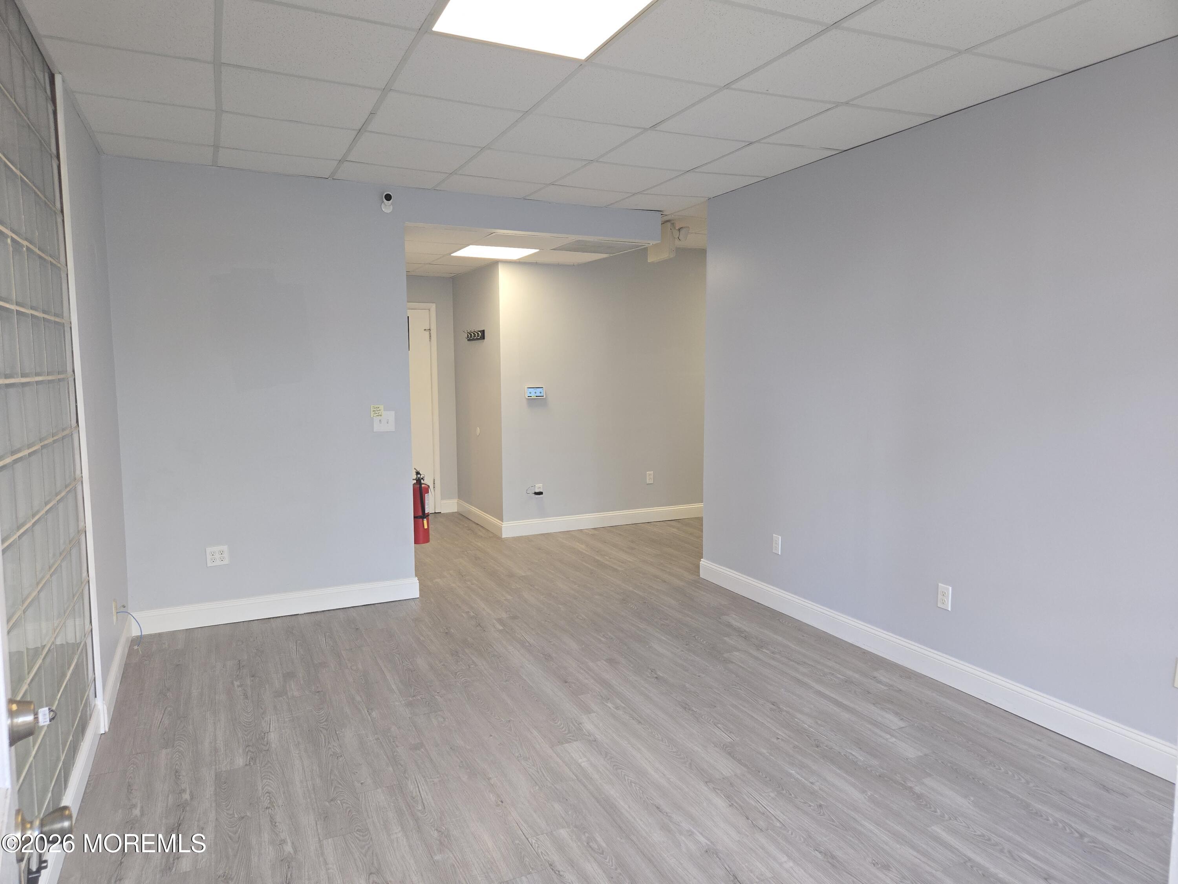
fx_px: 783
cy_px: 442
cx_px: 589
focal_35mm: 23
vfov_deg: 58.9
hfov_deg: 73.9
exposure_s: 1/60
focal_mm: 5.4
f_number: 1.8
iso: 50
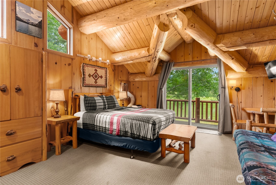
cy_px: 92
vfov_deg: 68.0
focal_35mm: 18
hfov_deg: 90.6
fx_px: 137
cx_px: 138
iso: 400
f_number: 2.8
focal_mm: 17.8
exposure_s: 1/15
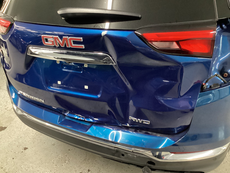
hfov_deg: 58.4
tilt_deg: -32.8
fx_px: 206
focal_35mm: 31
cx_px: 115
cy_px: 86
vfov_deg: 45.4
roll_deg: +3.0
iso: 800
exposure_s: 1/30
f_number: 2.4
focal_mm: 3.3
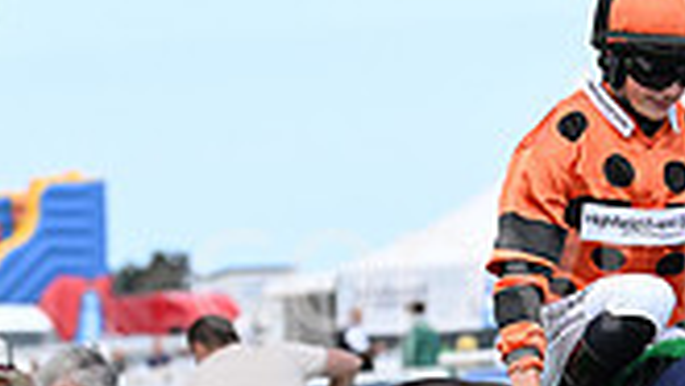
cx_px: 735
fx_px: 8014
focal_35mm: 441
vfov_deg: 2.8
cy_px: 533
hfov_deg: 4.9
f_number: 4.5
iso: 800
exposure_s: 1/2500
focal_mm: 120
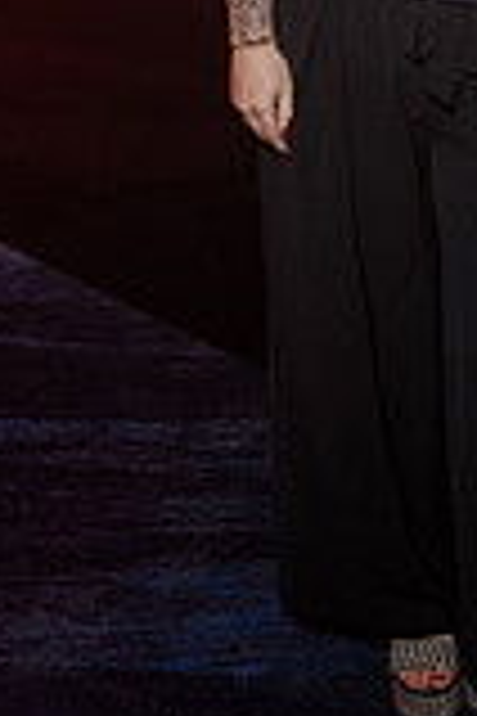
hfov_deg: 13.4
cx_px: 576
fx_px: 1967
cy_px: -189
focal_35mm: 99
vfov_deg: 19.2
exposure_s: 1/160
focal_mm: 35
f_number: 4
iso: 1250
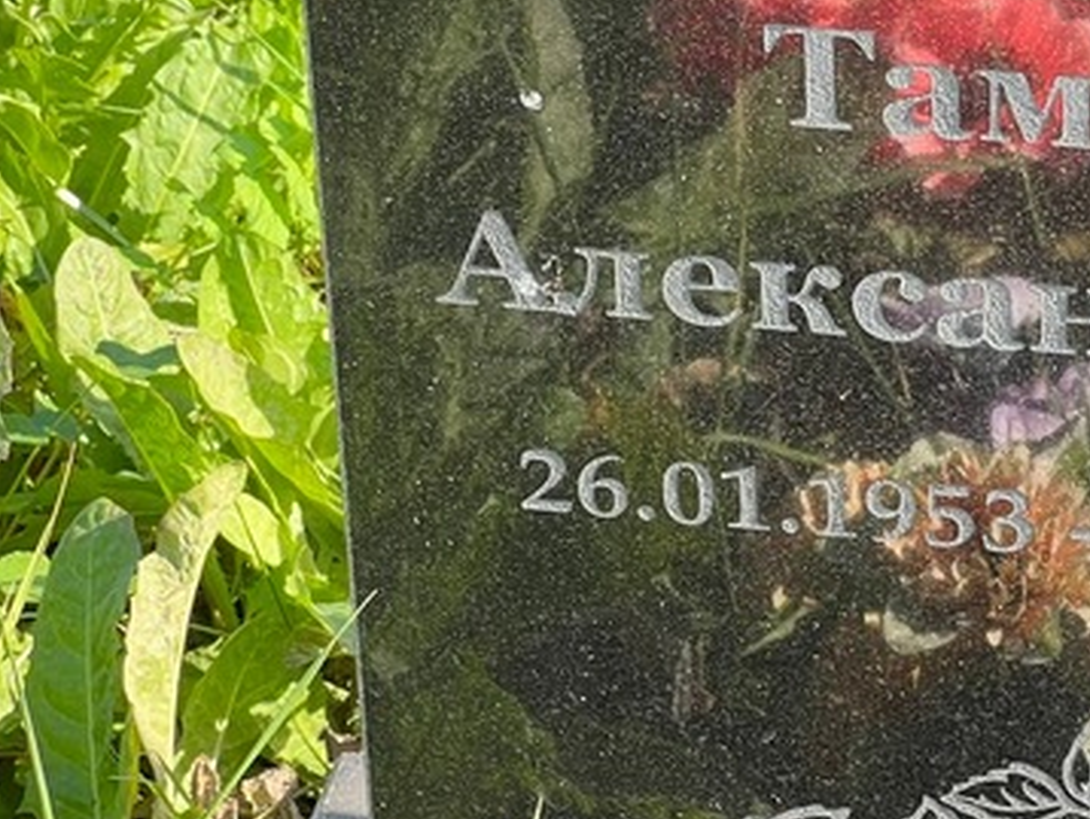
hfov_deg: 11.4
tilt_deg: -35.0
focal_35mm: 172
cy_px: 158
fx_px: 5420
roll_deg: +0.7
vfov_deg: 8.6
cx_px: 1032
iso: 32
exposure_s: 1/102
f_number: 2.8
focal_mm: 9
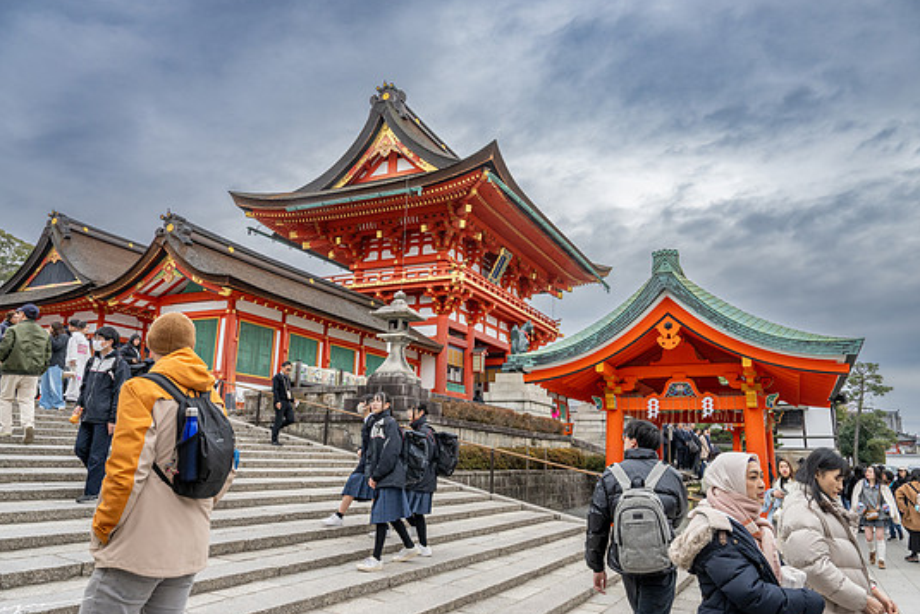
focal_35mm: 26
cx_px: 471
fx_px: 665
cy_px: 309
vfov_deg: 49.6
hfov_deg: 69.4
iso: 560
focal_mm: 24
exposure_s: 1/500
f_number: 8
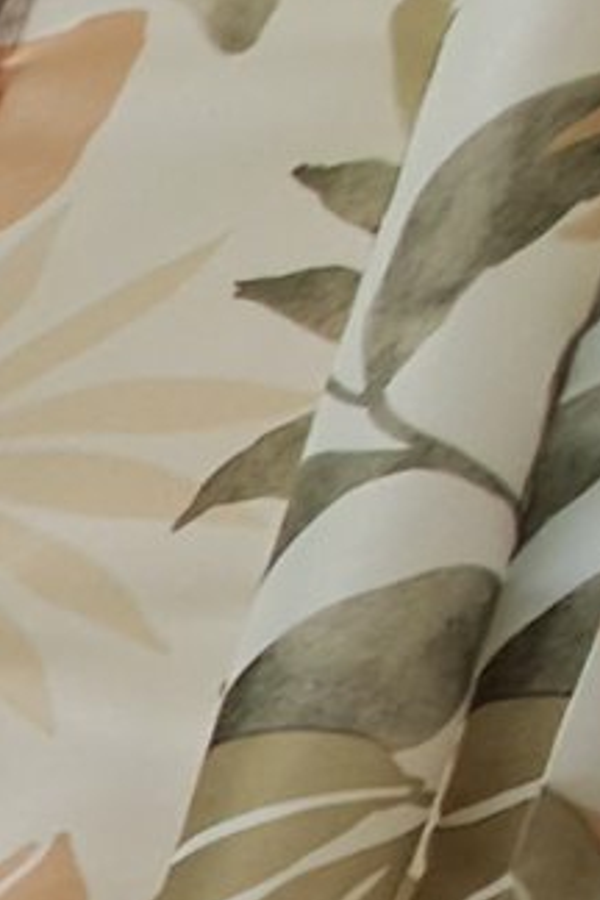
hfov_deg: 7.9
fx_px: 2000
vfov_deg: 19.8
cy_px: 1544
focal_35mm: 80
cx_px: -1869
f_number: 2.2
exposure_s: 1/110
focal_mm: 1.42
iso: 40
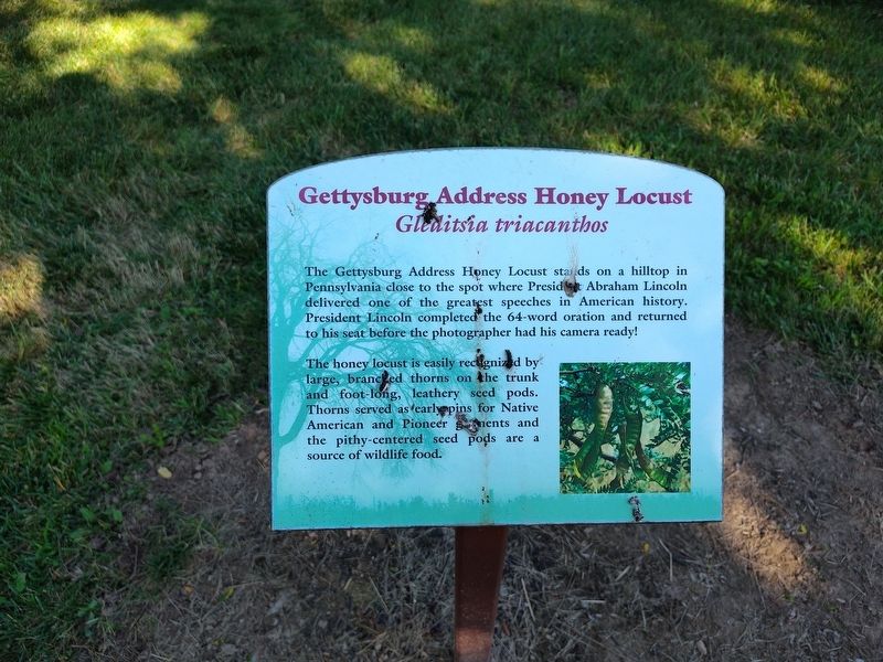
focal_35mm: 23
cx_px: 442
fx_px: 587
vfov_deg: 58.9
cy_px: 331
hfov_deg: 73.9
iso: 121
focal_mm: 5.56
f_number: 1.8
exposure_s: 1/200
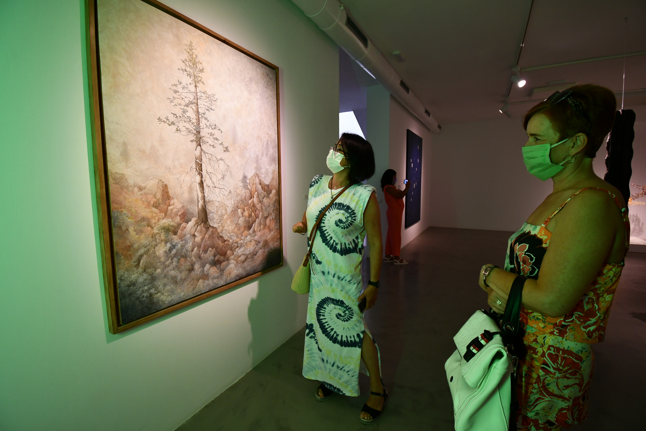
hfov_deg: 100.4
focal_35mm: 15
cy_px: 216
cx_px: 323
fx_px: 269
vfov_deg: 77.3
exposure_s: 1/50
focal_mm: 10
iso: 800
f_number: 4.5
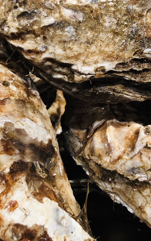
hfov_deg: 20.3
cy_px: 134
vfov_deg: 32.0
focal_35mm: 64
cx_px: 51
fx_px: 421
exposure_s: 1/17
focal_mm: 3.99
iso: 40
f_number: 1.8
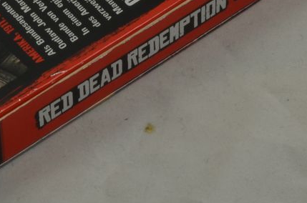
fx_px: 2144
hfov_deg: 8.2
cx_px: 86
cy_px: -118
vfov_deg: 5.4
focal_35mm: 252
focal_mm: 40
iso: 100
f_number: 20
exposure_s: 1/2.5
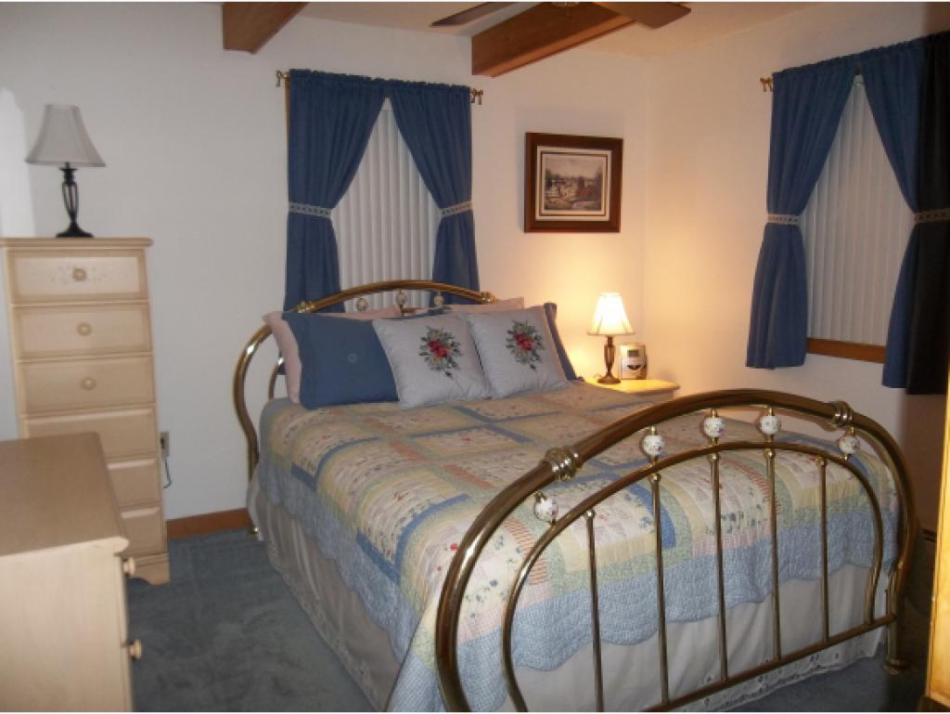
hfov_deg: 65.3
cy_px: 357
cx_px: 475
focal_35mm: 27
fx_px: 741
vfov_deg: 51.4
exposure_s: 1/30
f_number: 3.5
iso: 160
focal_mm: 4.9
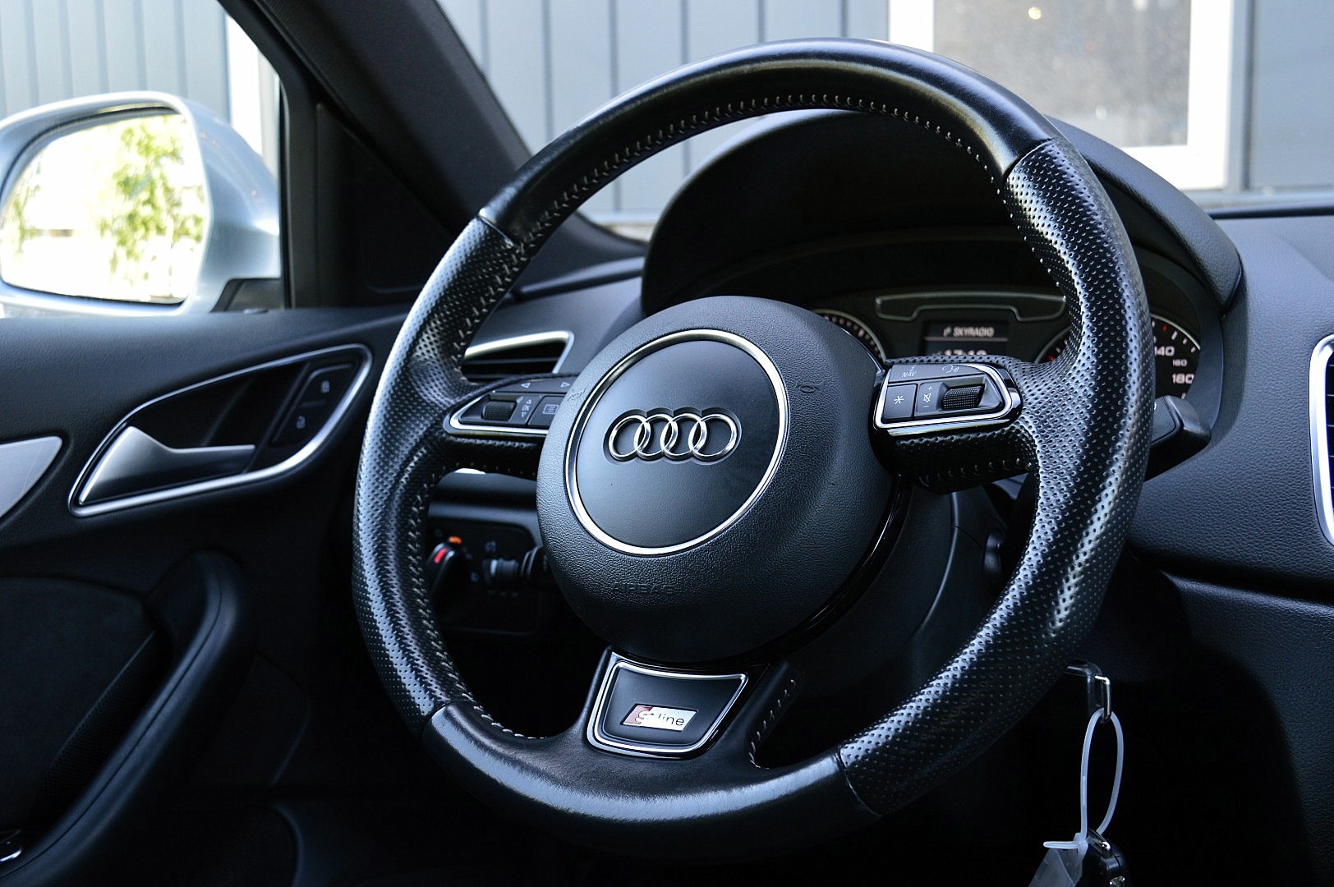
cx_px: 667
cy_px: 444
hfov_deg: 51.3
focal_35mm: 38
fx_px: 1388
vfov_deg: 35.4
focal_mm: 25
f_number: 5.6
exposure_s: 1/60
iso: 800
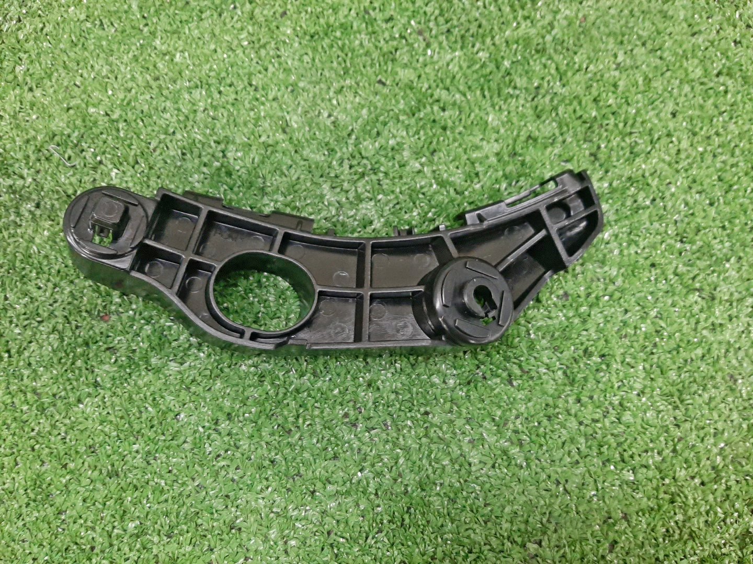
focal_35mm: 26
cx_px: 376
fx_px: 566
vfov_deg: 53.1
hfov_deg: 67.3
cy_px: 282
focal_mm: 3.93
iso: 445
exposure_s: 1/25
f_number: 1.7
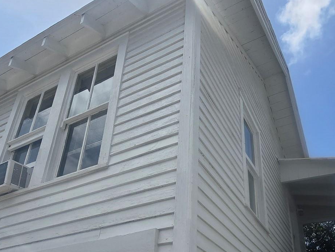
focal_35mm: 29
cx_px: 195
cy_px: 208
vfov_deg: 45.4
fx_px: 281
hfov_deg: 61.3
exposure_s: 1/3372
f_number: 2.2
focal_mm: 2.2
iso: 50
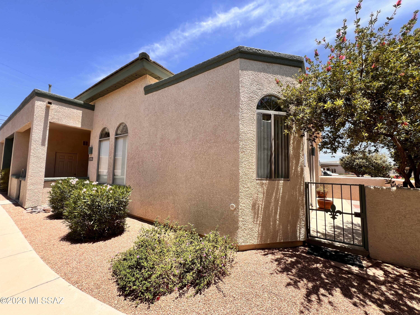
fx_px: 158
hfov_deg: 106.2
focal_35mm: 13
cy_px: 158
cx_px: 210
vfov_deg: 89.9
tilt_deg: +3.8
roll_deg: -1.2
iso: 32
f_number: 1.8
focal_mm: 1.57
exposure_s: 1/986
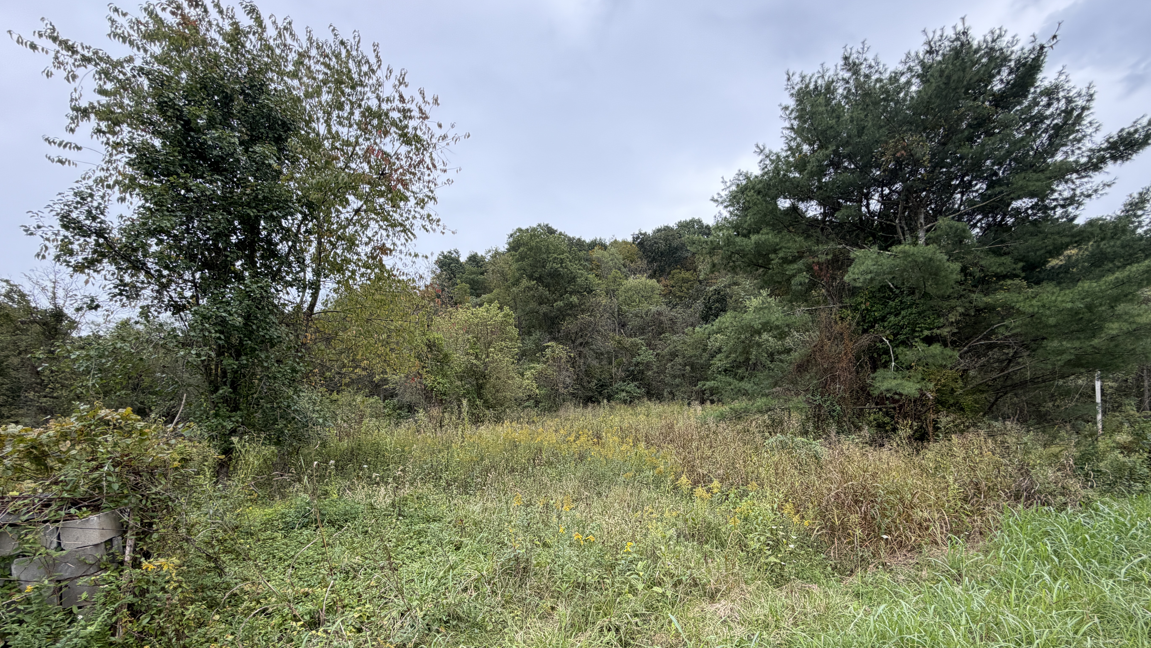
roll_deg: +3.5
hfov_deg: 99.3
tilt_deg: +5.5
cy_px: 413
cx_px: 593
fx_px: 488
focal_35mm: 16
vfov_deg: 65.9
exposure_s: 1/353
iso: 50
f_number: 2.2
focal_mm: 2.22
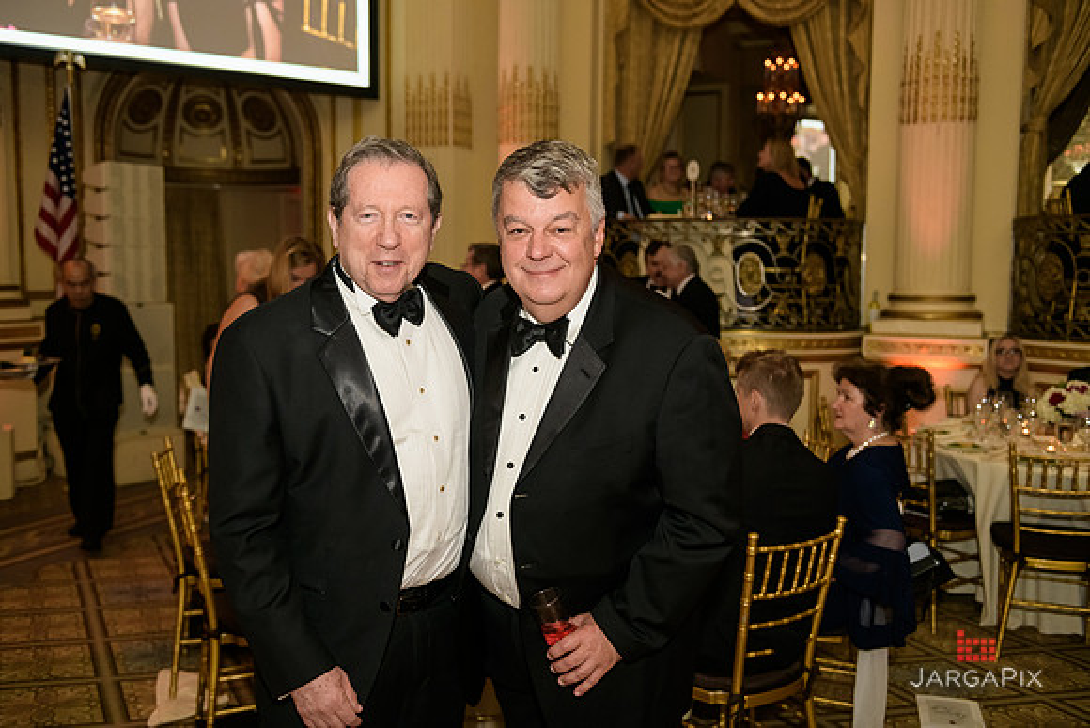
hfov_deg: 54.4
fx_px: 1060
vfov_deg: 37.9
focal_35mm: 35
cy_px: 364
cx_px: 545
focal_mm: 35
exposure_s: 1/125
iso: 1600
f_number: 3.2
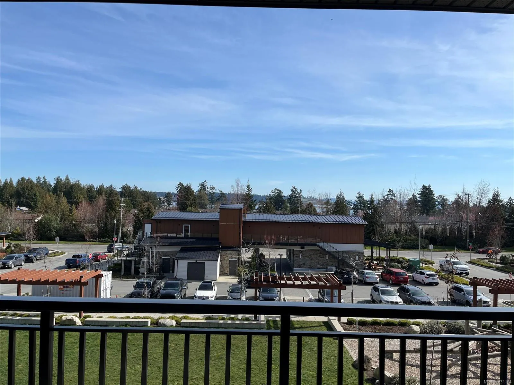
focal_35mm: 26
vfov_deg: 53.1
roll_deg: -0.9
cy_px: 192
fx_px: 386
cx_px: 257
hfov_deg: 67.3
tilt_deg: +0.8
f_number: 1.6
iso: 50
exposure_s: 1/4854
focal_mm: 5.1
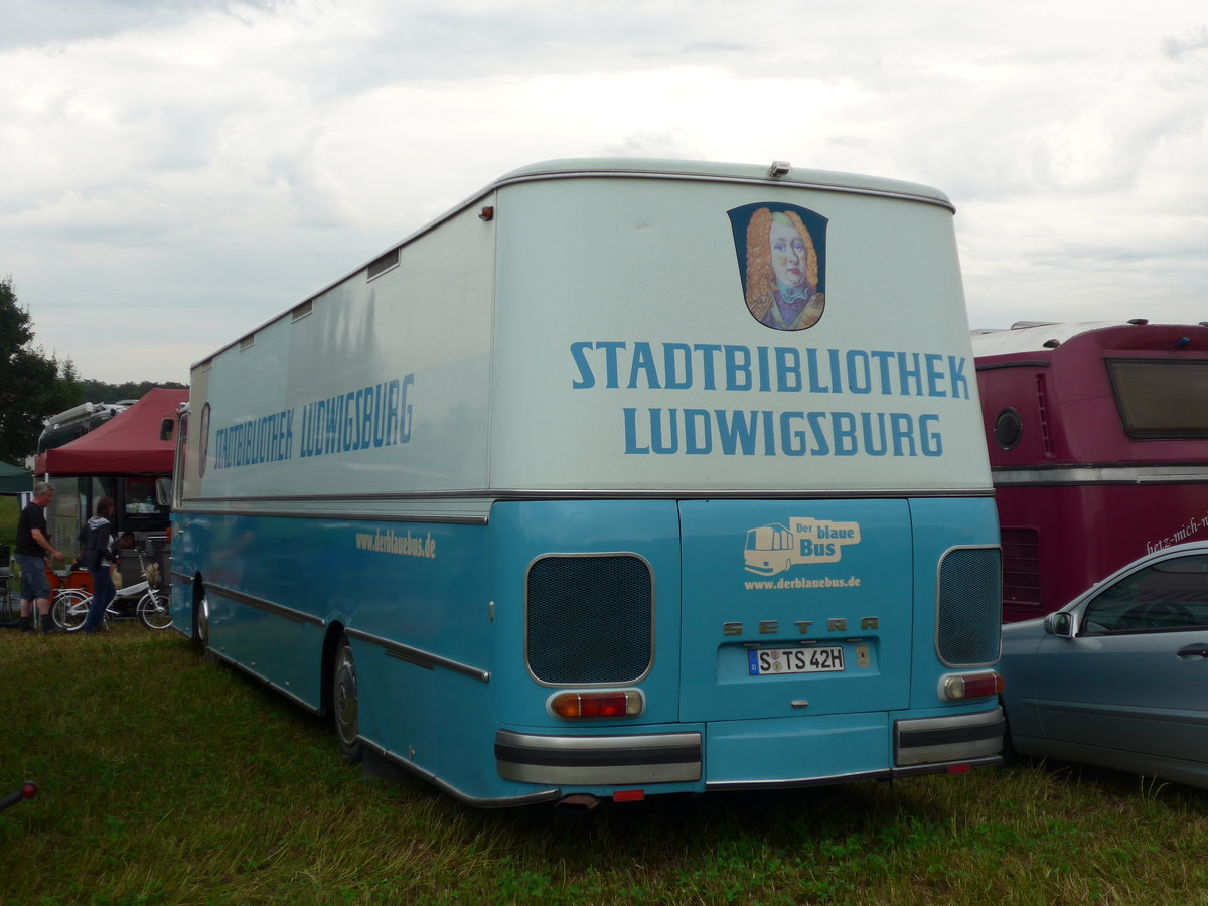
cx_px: 604
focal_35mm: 46
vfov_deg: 31.5
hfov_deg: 41.2
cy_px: 453
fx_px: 1605
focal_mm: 9.5
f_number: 3
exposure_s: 1/500
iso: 80
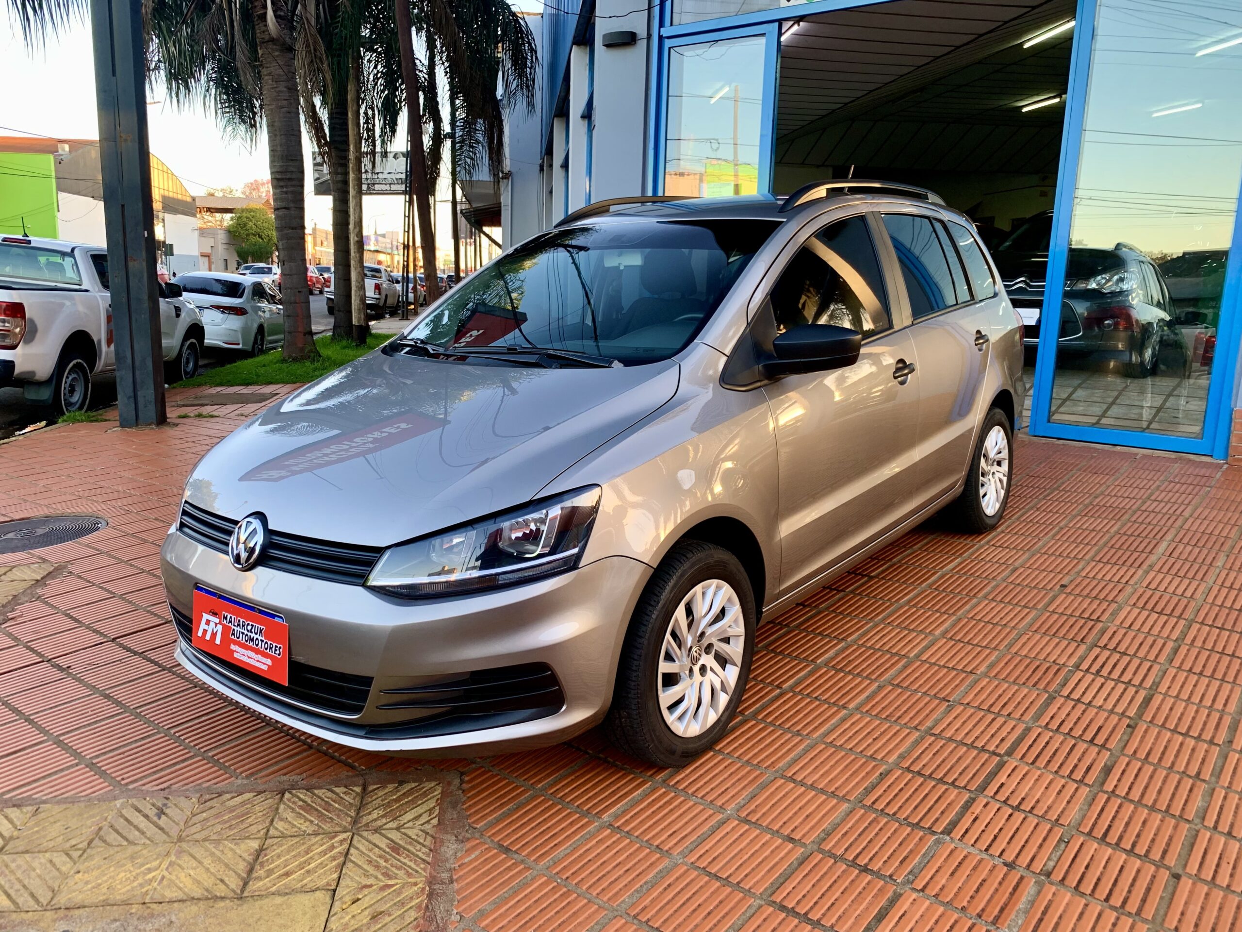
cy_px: 466
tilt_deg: -11.9
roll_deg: -1.3
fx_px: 933
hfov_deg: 67.3
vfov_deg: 53.1
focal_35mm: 26
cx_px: 621
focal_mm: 4.25
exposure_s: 1/121
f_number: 1.8
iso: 50
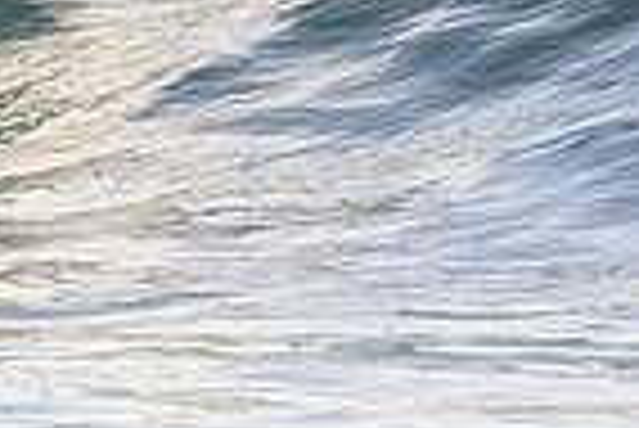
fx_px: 58012
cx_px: -657
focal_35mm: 3265
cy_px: -228
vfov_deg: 0.4
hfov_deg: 0.6
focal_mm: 800
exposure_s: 1/2000
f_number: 11
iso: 1800
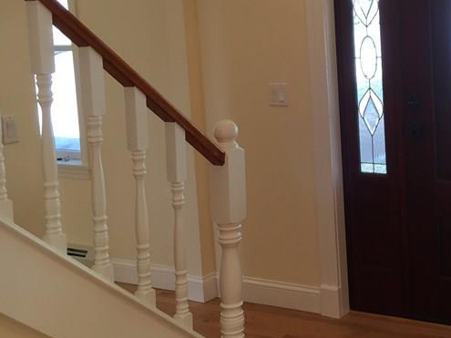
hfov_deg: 30.6
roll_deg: +2.3
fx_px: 782
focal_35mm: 60
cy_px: 78
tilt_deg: -5.8
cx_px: 415
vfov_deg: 24.1
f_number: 2.2
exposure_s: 1/60
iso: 32
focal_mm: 4.15
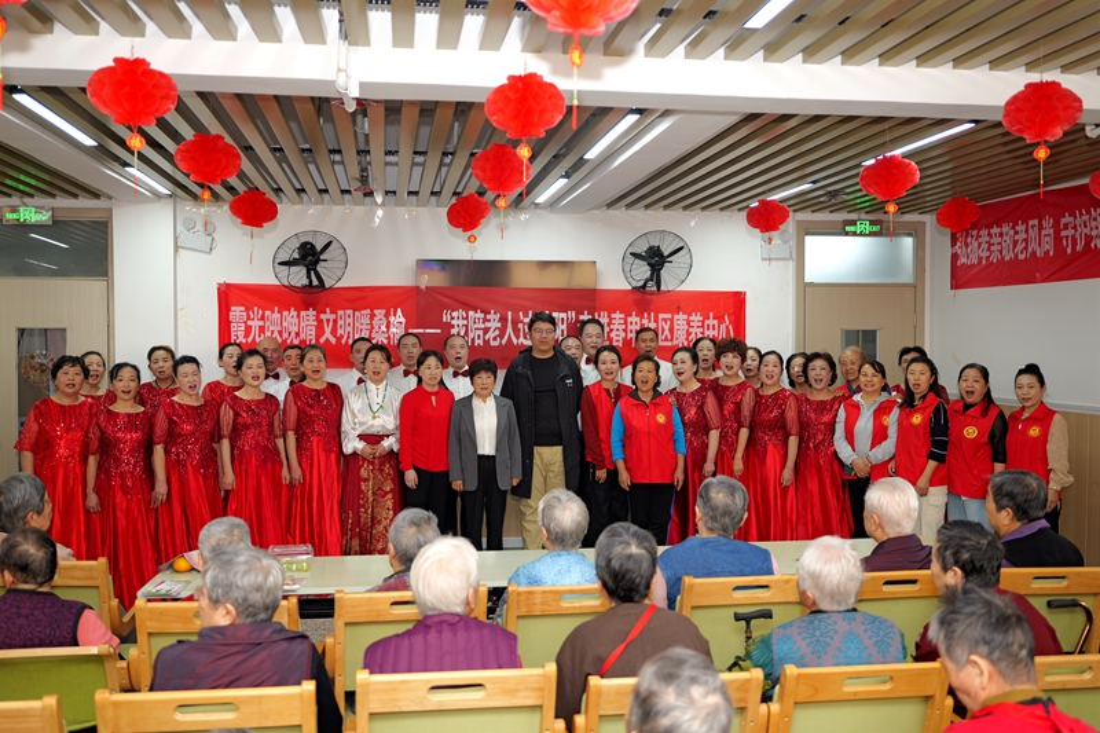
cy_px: 366
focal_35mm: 34
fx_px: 1039
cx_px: 550
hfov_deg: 55.8
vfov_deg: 38.9
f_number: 2.8
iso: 500
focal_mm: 34
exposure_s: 1/60
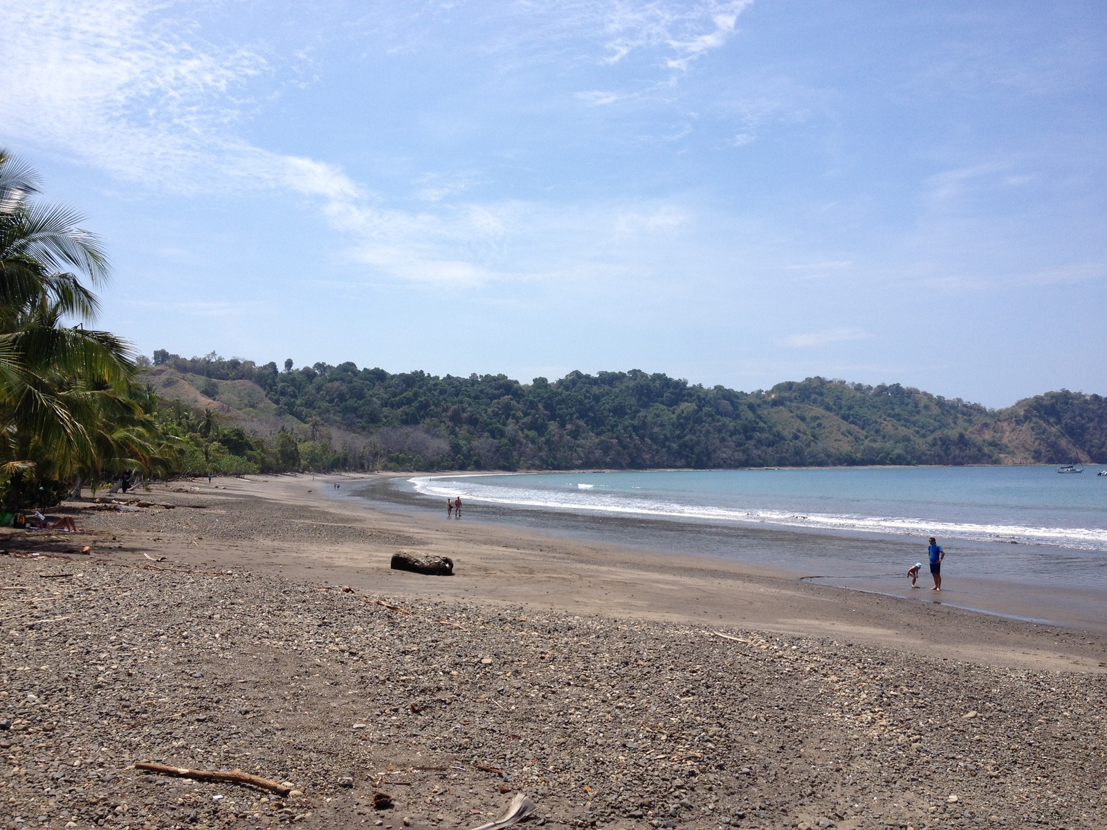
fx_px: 1119
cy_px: 415
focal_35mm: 35
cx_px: 554
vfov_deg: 40.7
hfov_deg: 52.6
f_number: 2.4
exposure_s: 1/2208
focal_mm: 4.28
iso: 50
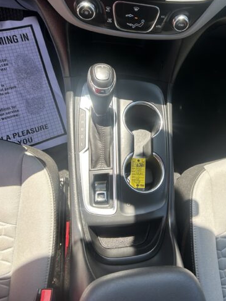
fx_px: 357
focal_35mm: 41
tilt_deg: -61.8
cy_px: 114
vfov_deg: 45.4
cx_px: 175
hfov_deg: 34.2
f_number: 1.5
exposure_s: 1/452
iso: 50
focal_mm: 5.7
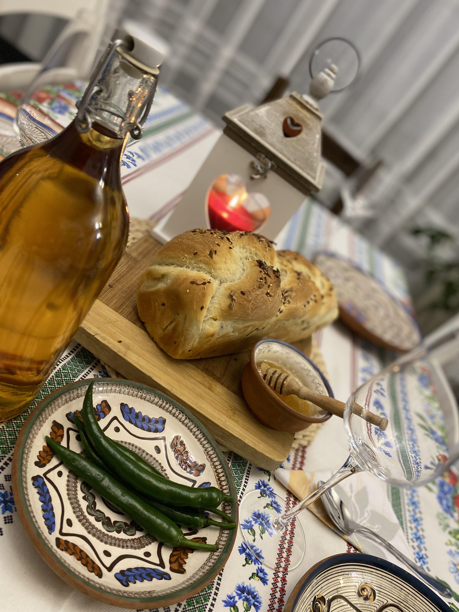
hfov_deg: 51.3
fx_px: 477
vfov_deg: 65.3
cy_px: 313
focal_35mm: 27
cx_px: 234
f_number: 1.8
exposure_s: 1/50
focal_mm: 4.25
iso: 400
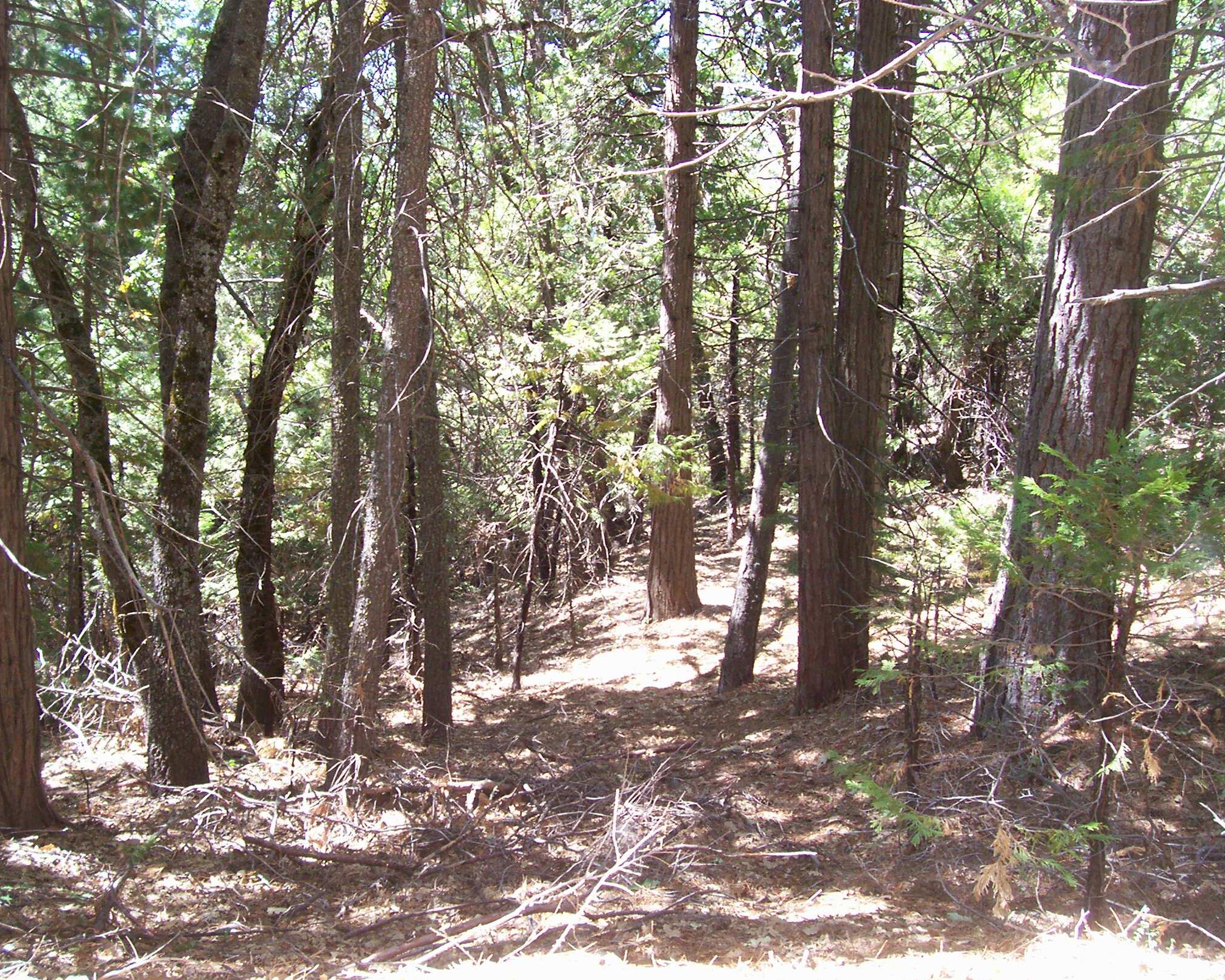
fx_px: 1378
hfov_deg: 47.9
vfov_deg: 39.2
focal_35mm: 38
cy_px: 497
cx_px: 549
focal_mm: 5.6
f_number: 2.7
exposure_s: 1/112
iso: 140
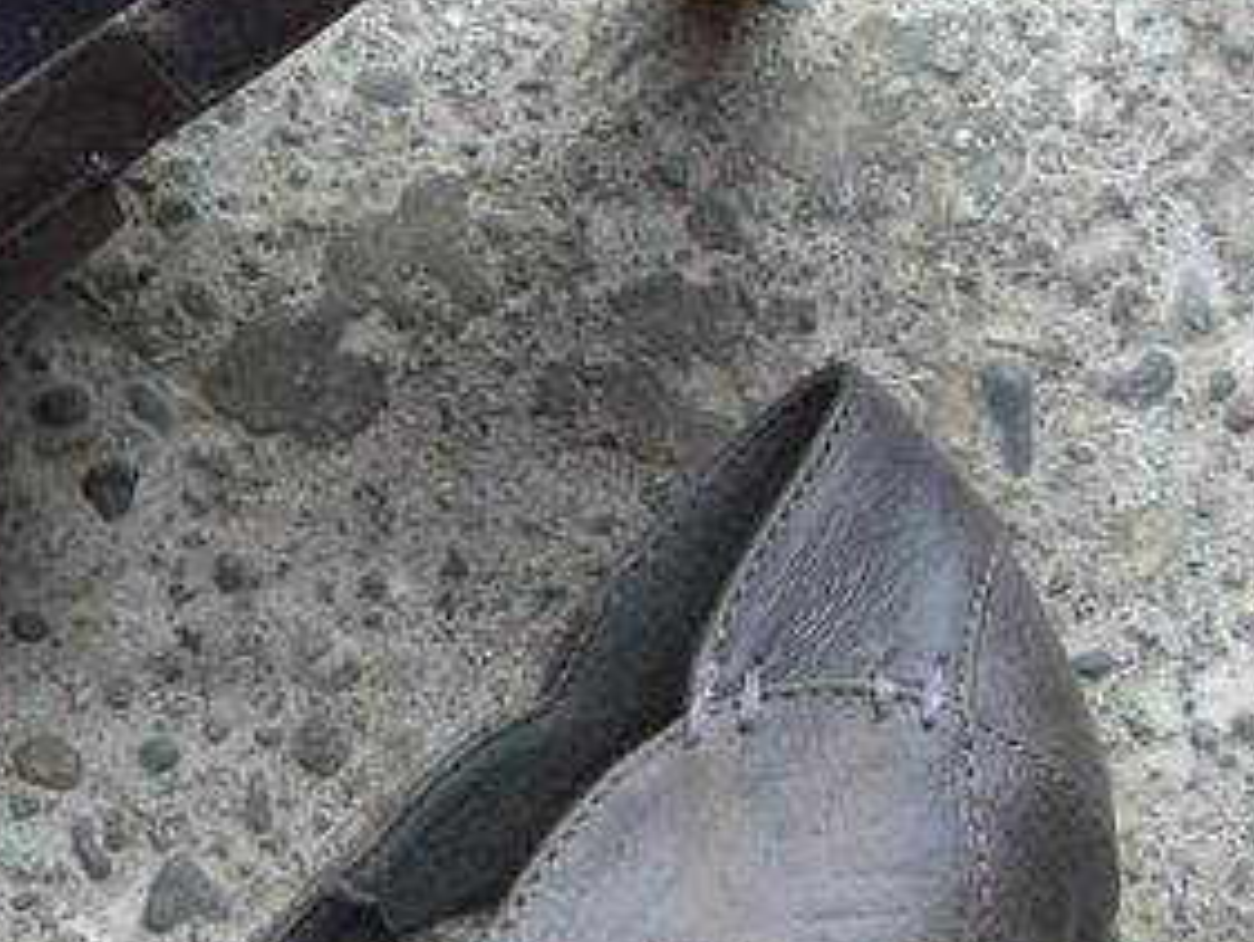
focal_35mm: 135
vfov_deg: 11.0
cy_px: 683
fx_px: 4893
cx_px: 89
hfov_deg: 14.4
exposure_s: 1/60
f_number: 2.7
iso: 64
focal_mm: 6.2
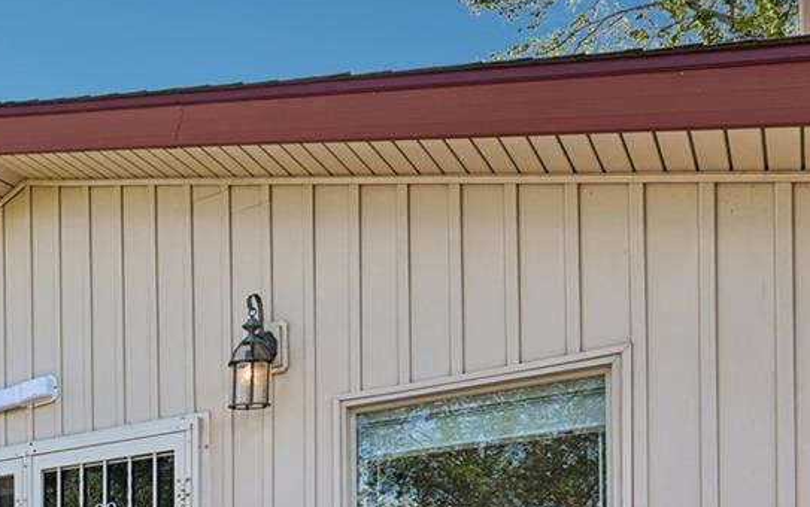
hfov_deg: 38.5
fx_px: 928
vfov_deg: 26.9
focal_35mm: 42
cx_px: -92
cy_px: 617
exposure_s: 1/100
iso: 64
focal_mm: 14
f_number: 8
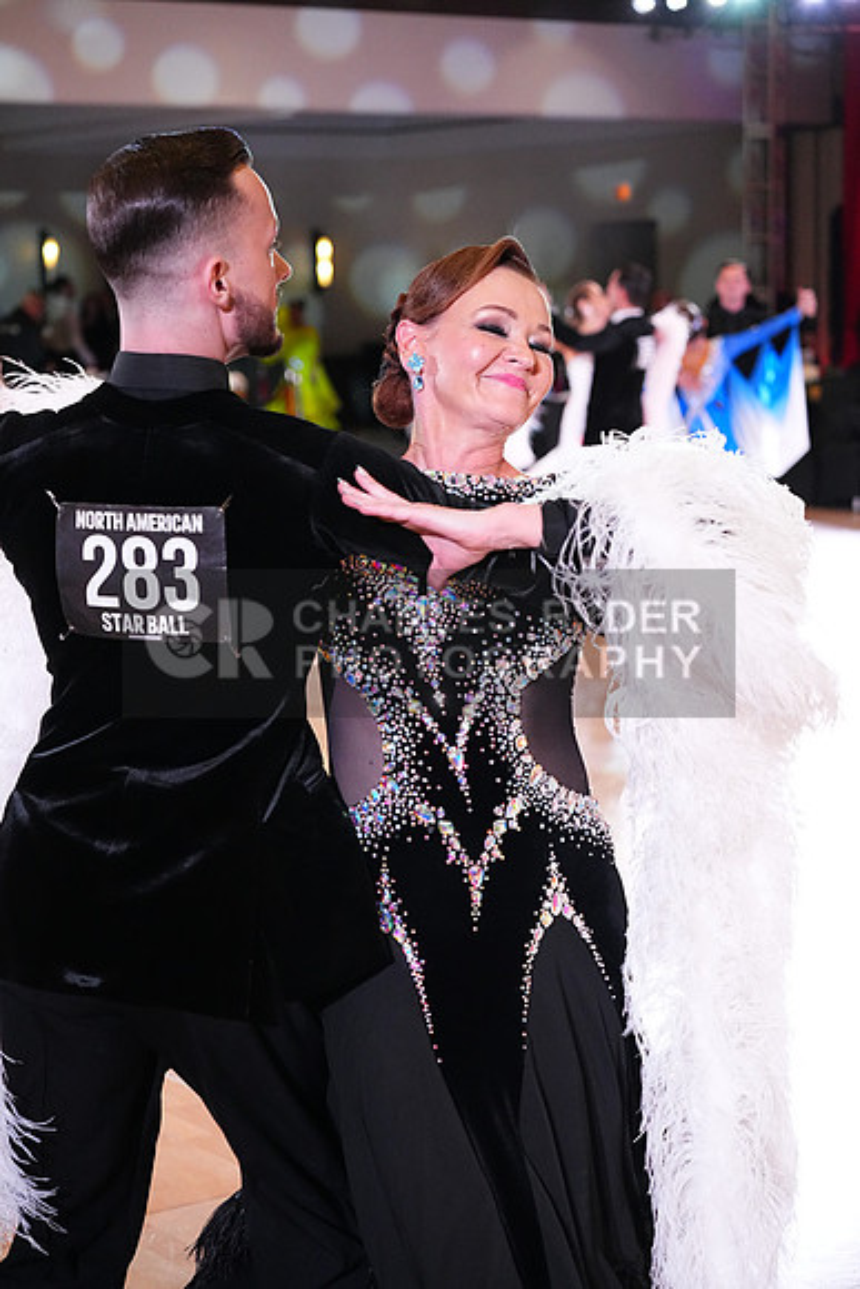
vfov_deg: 27.7
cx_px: 430
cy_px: 644
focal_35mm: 73
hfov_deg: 18.7
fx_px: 2614
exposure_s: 1/400
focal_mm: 73
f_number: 4.5
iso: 8000
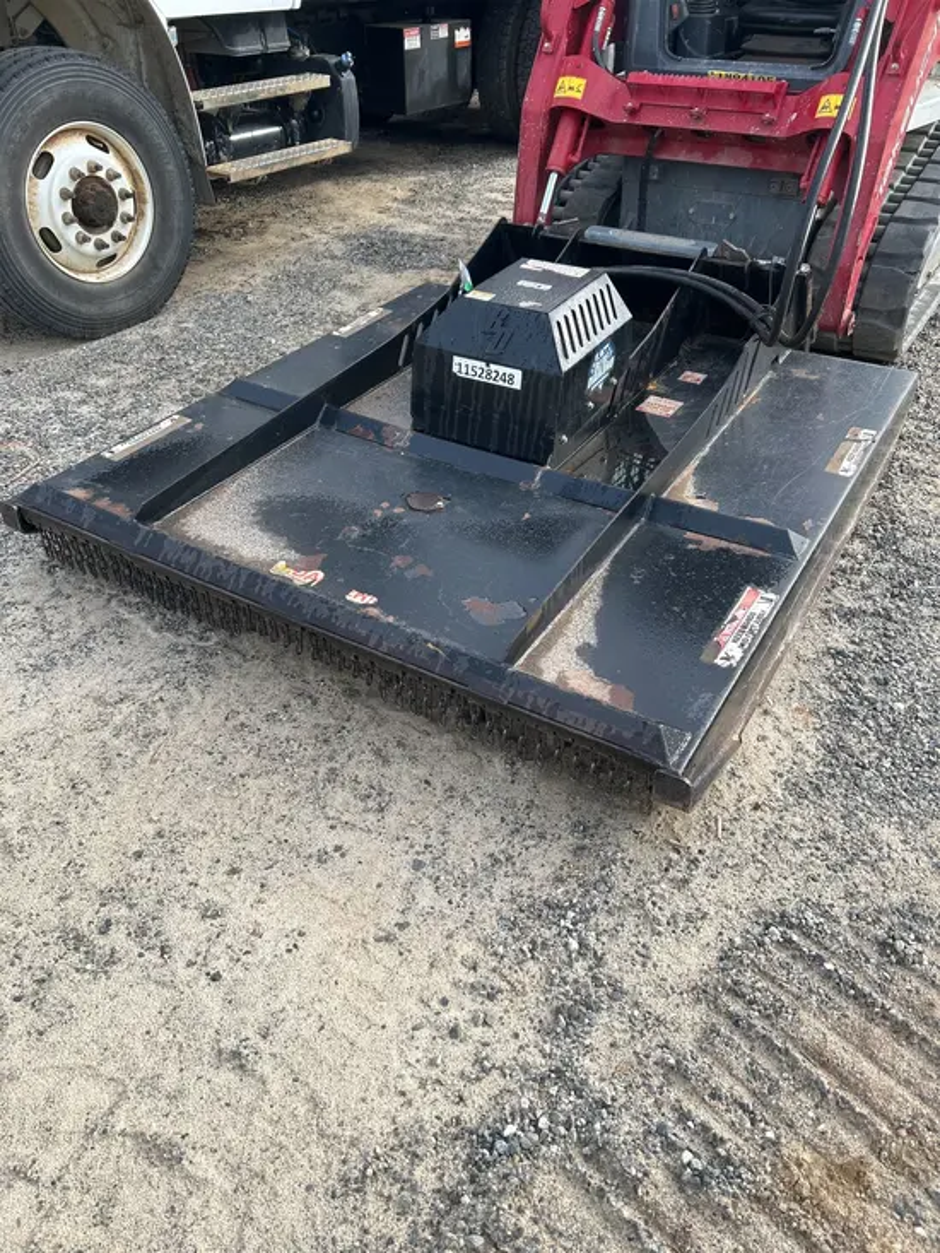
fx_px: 941
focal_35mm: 26
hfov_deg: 53.1
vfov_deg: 67.3
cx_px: 470
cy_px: 626
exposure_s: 1/840
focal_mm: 5.7
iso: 50
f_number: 1.5
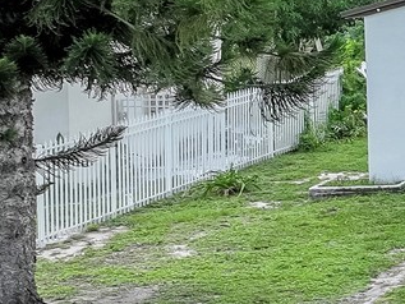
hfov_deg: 13.6
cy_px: 424
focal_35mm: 121
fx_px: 1416
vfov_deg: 11.8
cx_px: 834
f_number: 2.8
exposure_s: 1/2500
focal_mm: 12.29
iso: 140
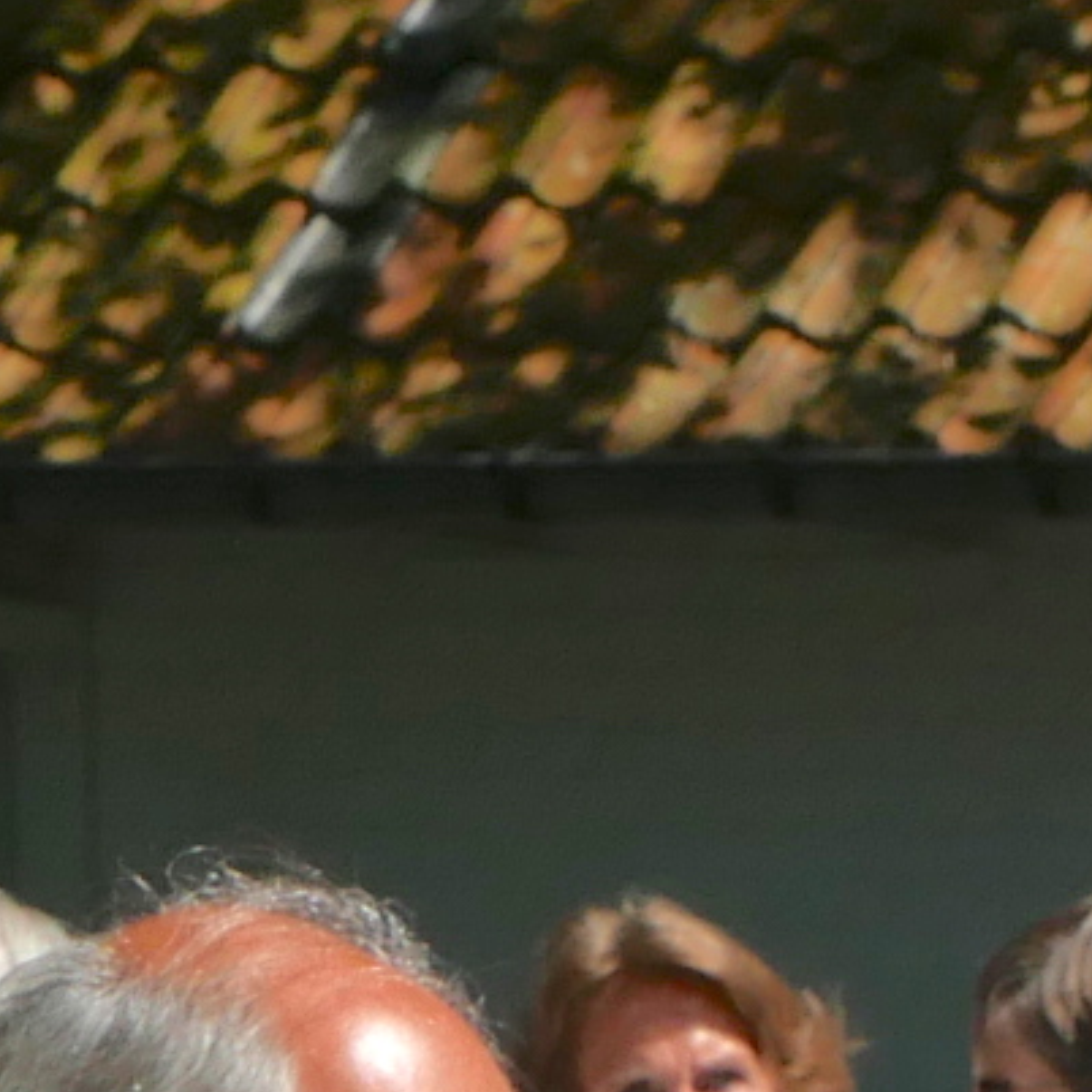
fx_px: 16917
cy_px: 2953
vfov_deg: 3.6
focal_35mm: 474
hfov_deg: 3.6
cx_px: 2980
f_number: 7.1
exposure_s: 1/1000
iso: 200
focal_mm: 33
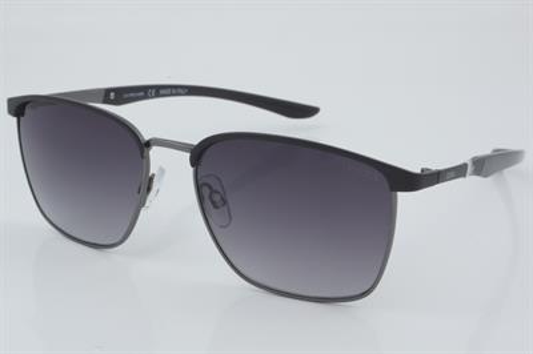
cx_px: 266
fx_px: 1220
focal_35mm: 82
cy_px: 177
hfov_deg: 24.6
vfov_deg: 16.5
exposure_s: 1/3
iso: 100
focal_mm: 55
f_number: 32
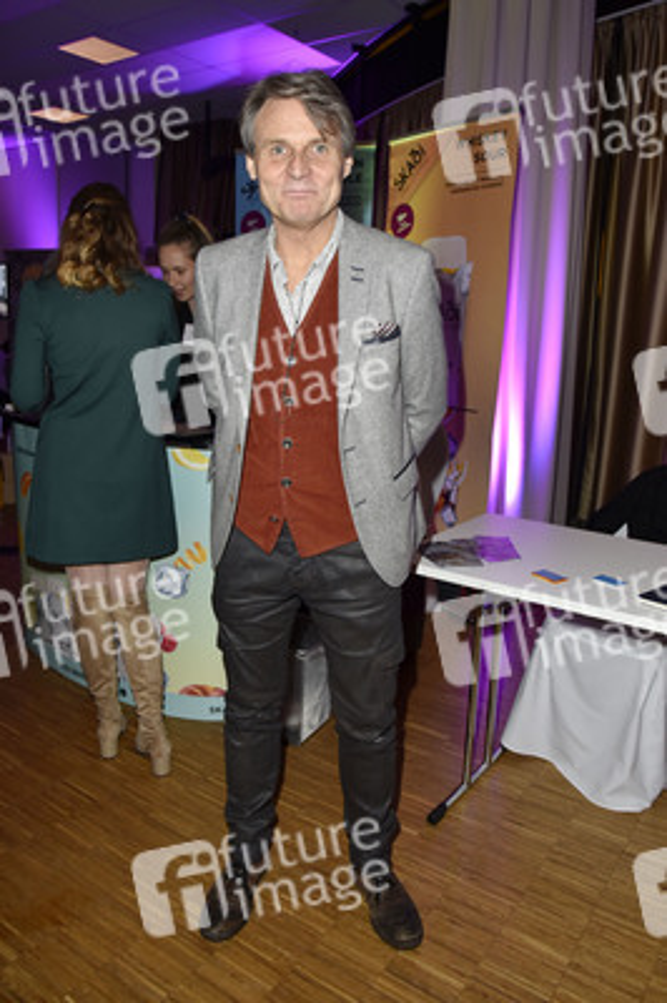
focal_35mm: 24
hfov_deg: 53.1
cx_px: 334
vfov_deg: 73.8
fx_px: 668
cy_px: 502
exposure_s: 1/60
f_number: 5.6
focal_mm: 24
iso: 1000
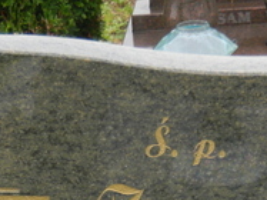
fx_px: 1449
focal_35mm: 188
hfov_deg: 10.5
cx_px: 81
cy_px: 326
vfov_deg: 7.7
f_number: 4.2
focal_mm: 9.9
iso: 80
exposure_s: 1/107
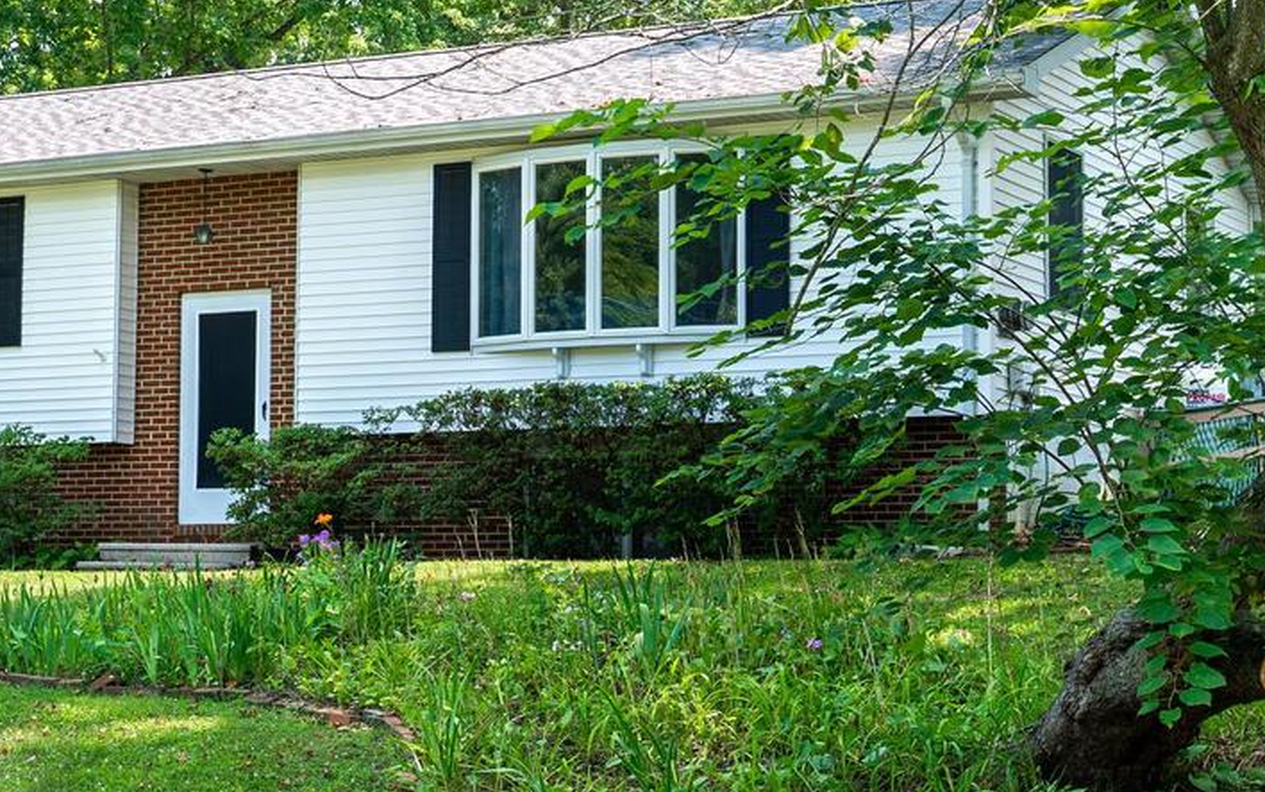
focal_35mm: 85
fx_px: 2931
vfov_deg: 15.4
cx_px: 307
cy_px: 367
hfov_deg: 24.1
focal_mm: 41
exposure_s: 1/100
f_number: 9
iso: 250
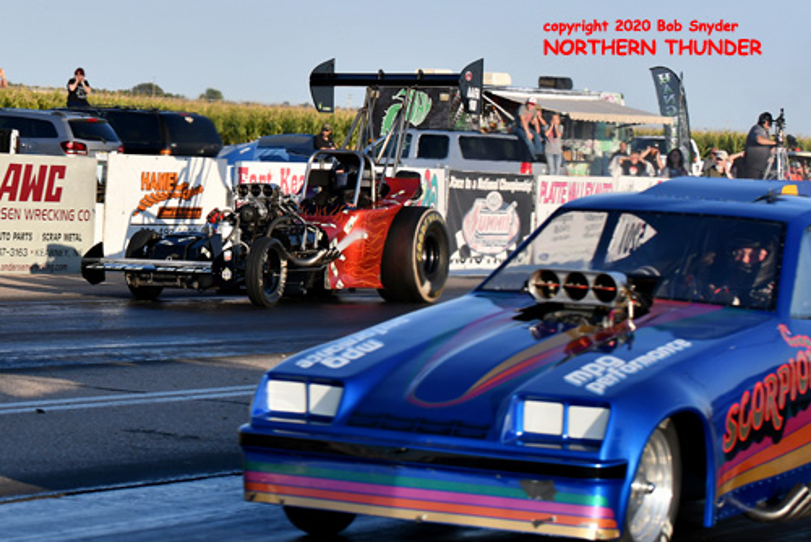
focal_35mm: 105
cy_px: 271
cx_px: 406
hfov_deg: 19.4
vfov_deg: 13.1
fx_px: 2367
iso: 160
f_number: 5
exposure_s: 1/1000
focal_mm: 70
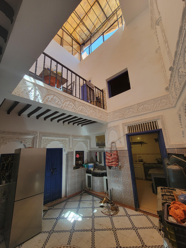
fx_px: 93
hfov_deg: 89.9
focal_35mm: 13
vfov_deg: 106.2
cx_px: 93
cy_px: 124
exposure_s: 1/50
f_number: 2.2
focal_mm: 2.2
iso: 64
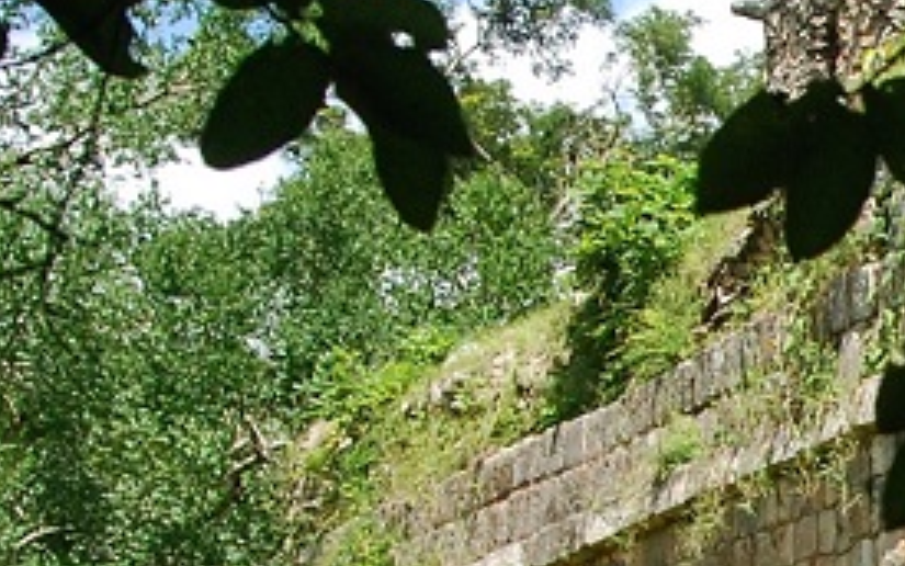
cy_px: 617
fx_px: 4391
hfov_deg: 11.5
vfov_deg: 7.3
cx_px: 1176
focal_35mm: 178
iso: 200
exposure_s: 1/200
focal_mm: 22
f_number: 10
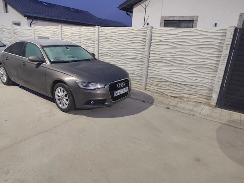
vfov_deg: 58.9
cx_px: 122
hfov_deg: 73.9
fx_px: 162
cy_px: 92
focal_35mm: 23
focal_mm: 6.19
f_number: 1.65
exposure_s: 1/25
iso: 2000
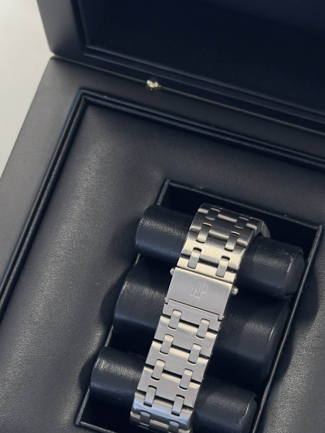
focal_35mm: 108
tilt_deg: -71.0
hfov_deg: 13.7
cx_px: 222
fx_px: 1352
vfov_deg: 18.2
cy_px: 260
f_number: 1.78
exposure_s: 1/100
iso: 320
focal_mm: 6.76
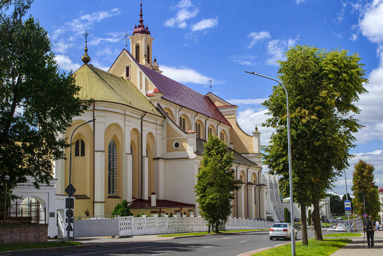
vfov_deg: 27.5
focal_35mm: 49
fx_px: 521
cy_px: 127
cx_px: 189
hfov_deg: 40.3
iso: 400
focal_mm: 32
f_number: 10
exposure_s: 1/250
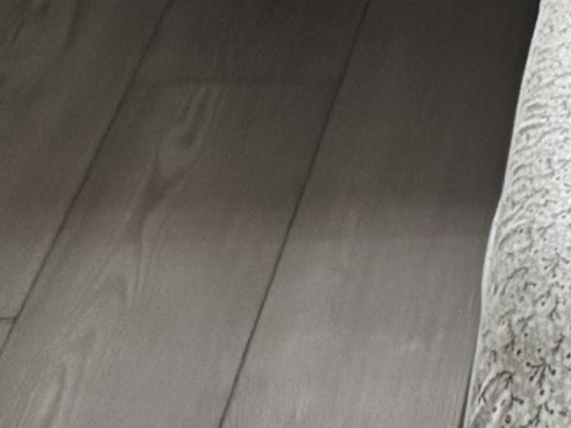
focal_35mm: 186
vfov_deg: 6.7
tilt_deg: -4.6
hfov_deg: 10.0
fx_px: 3068
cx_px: 1050
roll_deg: -0.9
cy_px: -1162
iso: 500
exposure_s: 1/60
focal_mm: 6.76
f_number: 1.78
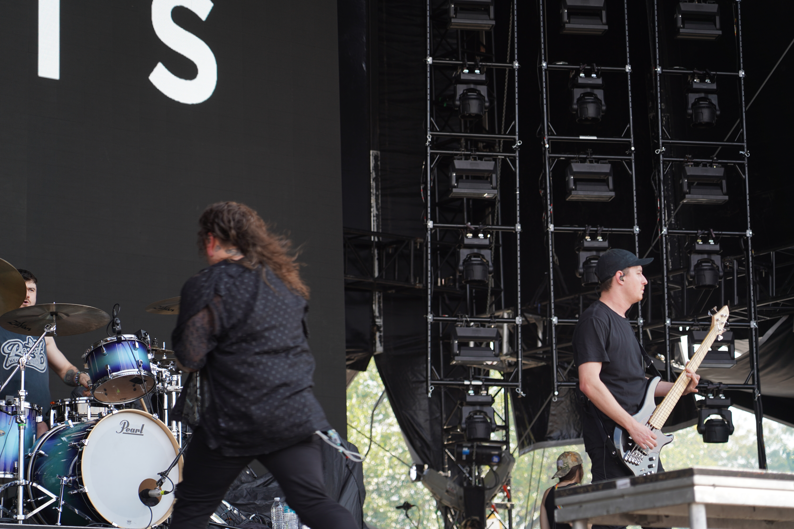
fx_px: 2316
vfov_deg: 13.0
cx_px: 397
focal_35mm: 105
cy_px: 264
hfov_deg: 19.5
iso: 100
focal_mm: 105
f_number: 4.5
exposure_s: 1/160
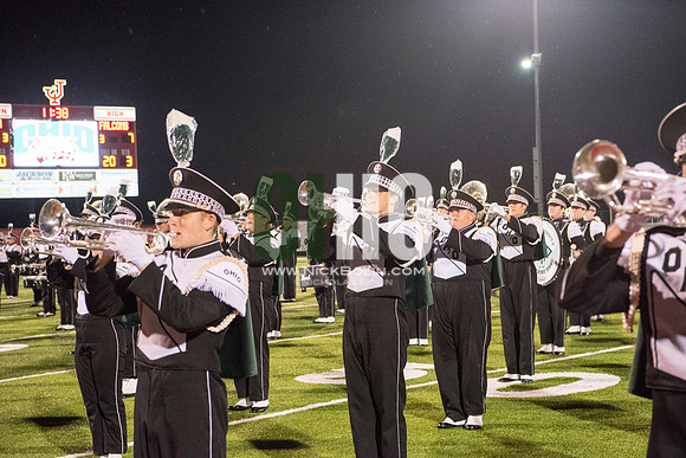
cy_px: 229
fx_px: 1334
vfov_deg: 19.5
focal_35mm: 70
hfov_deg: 28.8
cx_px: 343
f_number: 5.6
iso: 5000
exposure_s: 1/320
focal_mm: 70
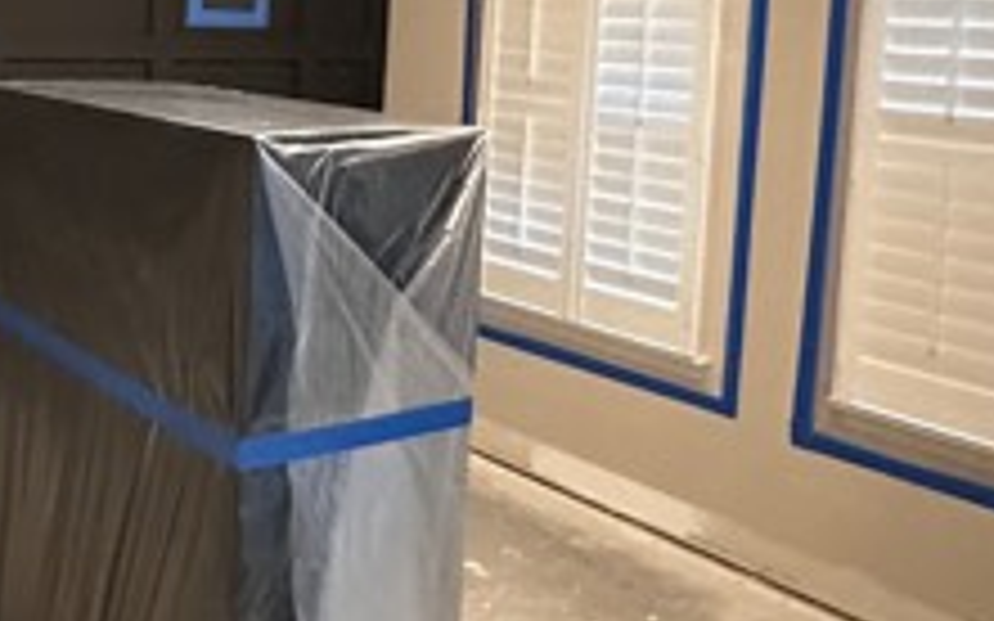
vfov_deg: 26.6
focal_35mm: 47
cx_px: 13
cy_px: 83
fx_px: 1273
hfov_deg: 38.2
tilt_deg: -4.1
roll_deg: -1.1
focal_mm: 2.22
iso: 1250
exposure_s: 1/30
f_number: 2.2
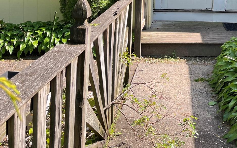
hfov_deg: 32.3
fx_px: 388
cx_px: 214
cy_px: -24
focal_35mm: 60
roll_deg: -0.9
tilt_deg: -4.2
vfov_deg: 20.4
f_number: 1.6
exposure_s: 1/827
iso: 50
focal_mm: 5.1
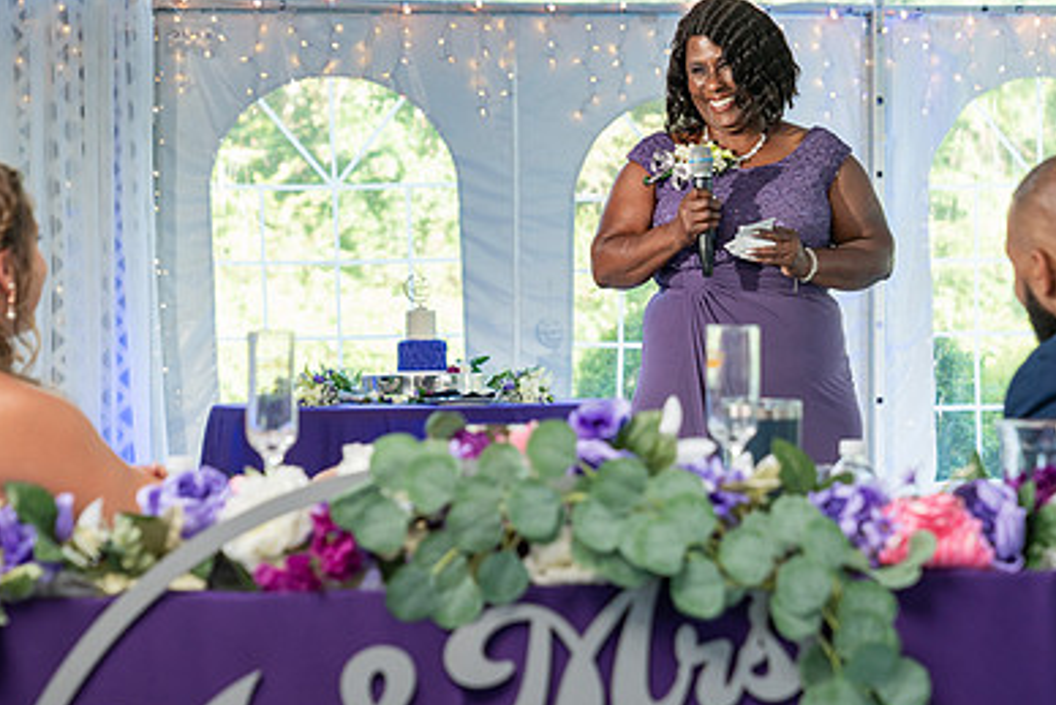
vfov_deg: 13.3
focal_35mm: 103
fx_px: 3022
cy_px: 386
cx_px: 523
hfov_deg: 19.8
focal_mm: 66
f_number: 4
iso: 640
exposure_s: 1/200
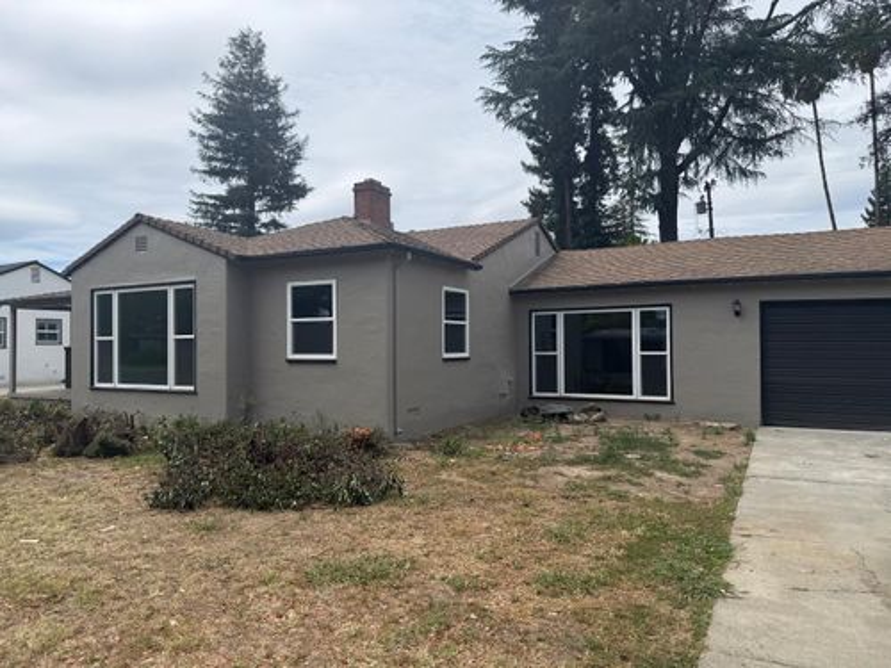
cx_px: 446
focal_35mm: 24
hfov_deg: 71.6
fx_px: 618
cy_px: 334
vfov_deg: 56.8
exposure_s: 1/5319
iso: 80
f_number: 1.78
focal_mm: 6.76
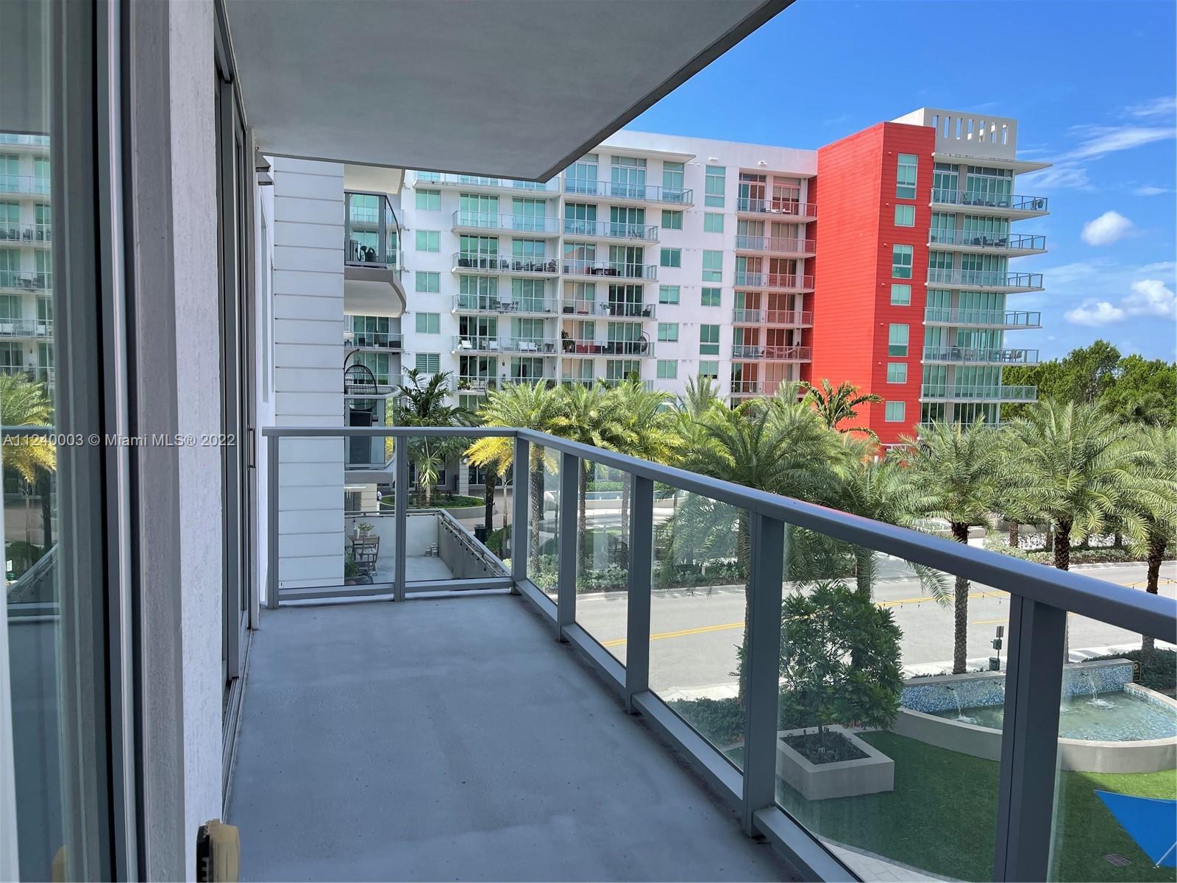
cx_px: 588
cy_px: 442
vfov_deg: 53.1
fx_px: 884
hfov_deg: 67.3
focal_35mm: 26
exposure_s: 1/1403
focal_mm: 5.1
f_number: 1.6
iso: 32
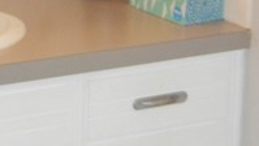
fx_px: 962
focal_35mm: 140
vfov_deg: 8.4
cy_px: -94
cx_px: -9
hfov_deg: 15.0
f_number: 3.7
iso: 200
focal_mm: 4.5
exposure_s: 1/30
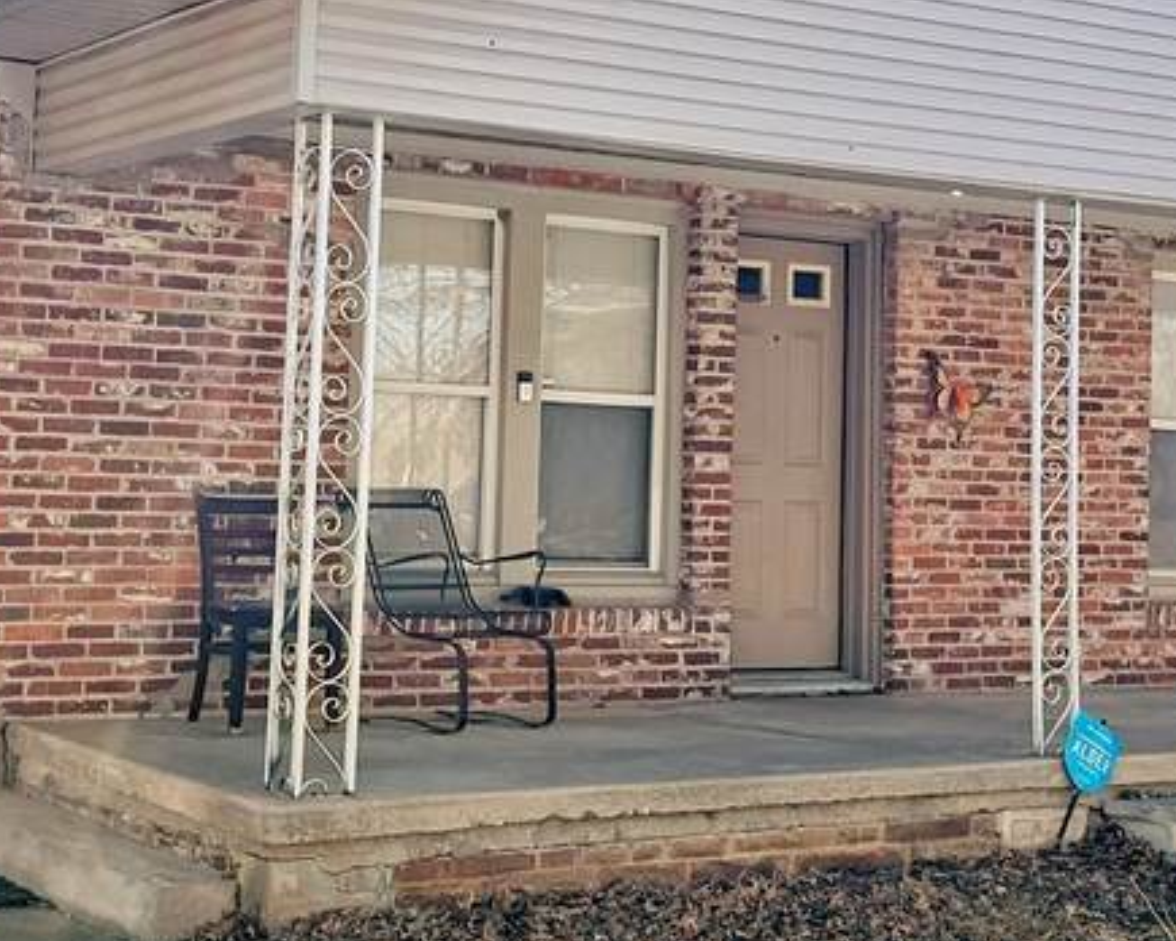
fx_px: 2402
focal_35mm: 69
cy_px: 330
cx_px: 568
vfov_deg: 22.1
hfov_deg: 27.5
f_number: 1.78
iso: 80
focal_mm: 6.76
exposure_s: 1/2445
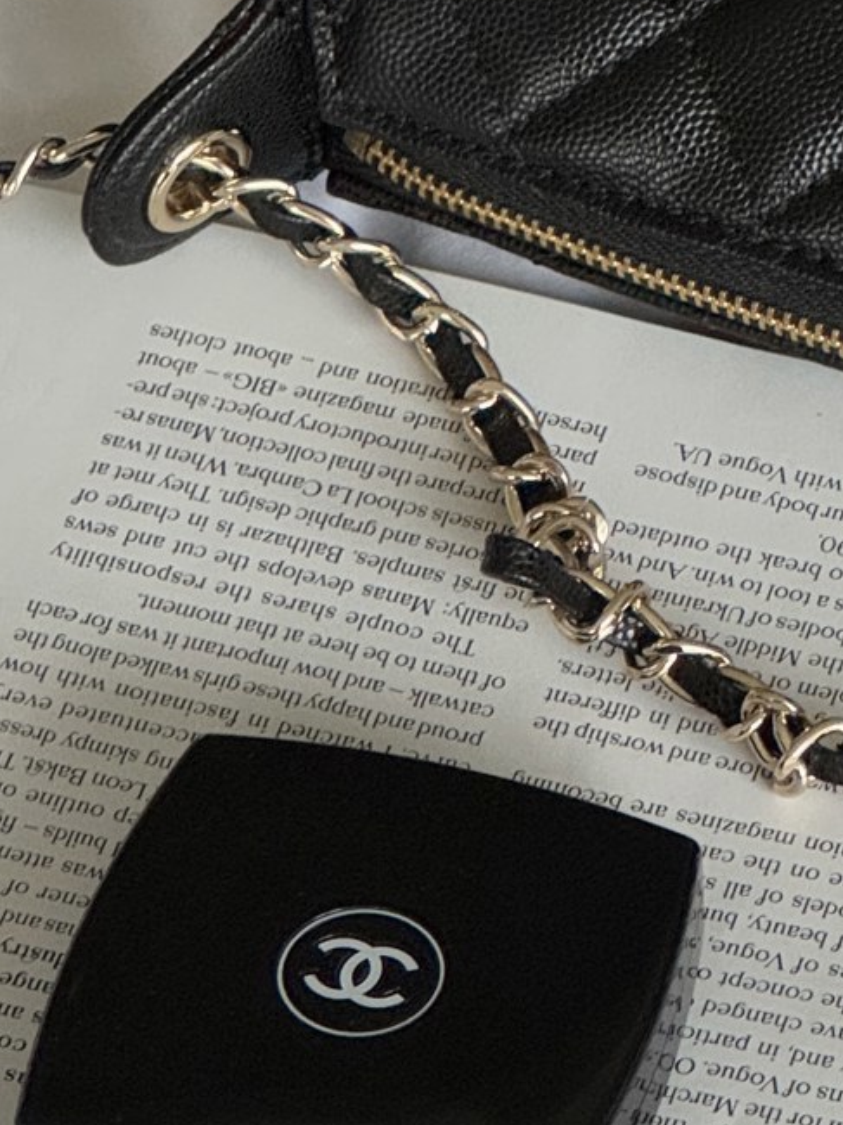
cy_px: 486
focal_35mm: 237
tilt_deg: -56.7
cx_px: 689
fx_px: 7701
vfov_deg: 8.4
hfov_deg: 6.3
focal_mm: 9
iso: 500
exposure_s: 1/60
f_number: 2.8
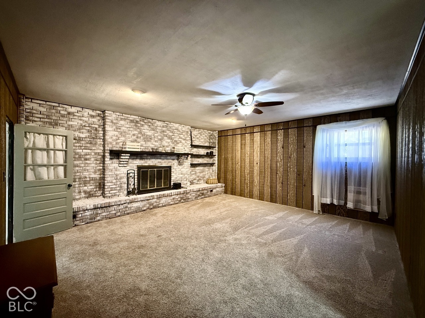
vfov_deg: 85.7
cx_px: 212
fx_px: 172
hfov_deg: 102.1
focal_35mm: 14
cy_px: 159
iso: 1000
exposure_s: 1/40
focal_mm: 2.22
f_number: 2.2
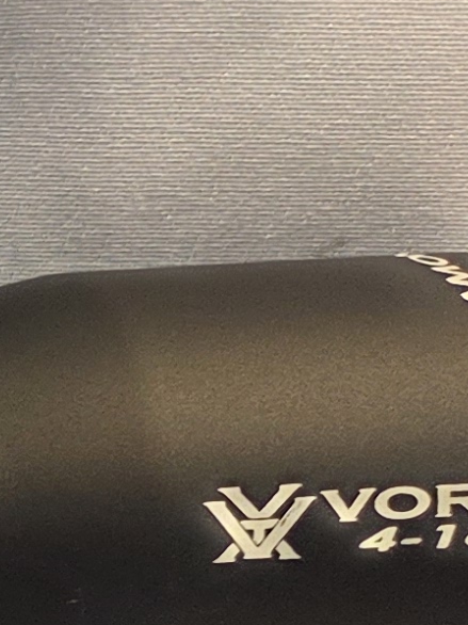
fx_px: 2832
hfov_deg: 7.2
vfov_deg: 11.5
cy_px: 1200
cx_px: -1373
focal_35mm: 157
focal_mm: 5.4
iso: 25
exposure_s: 1/120
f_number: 1.8
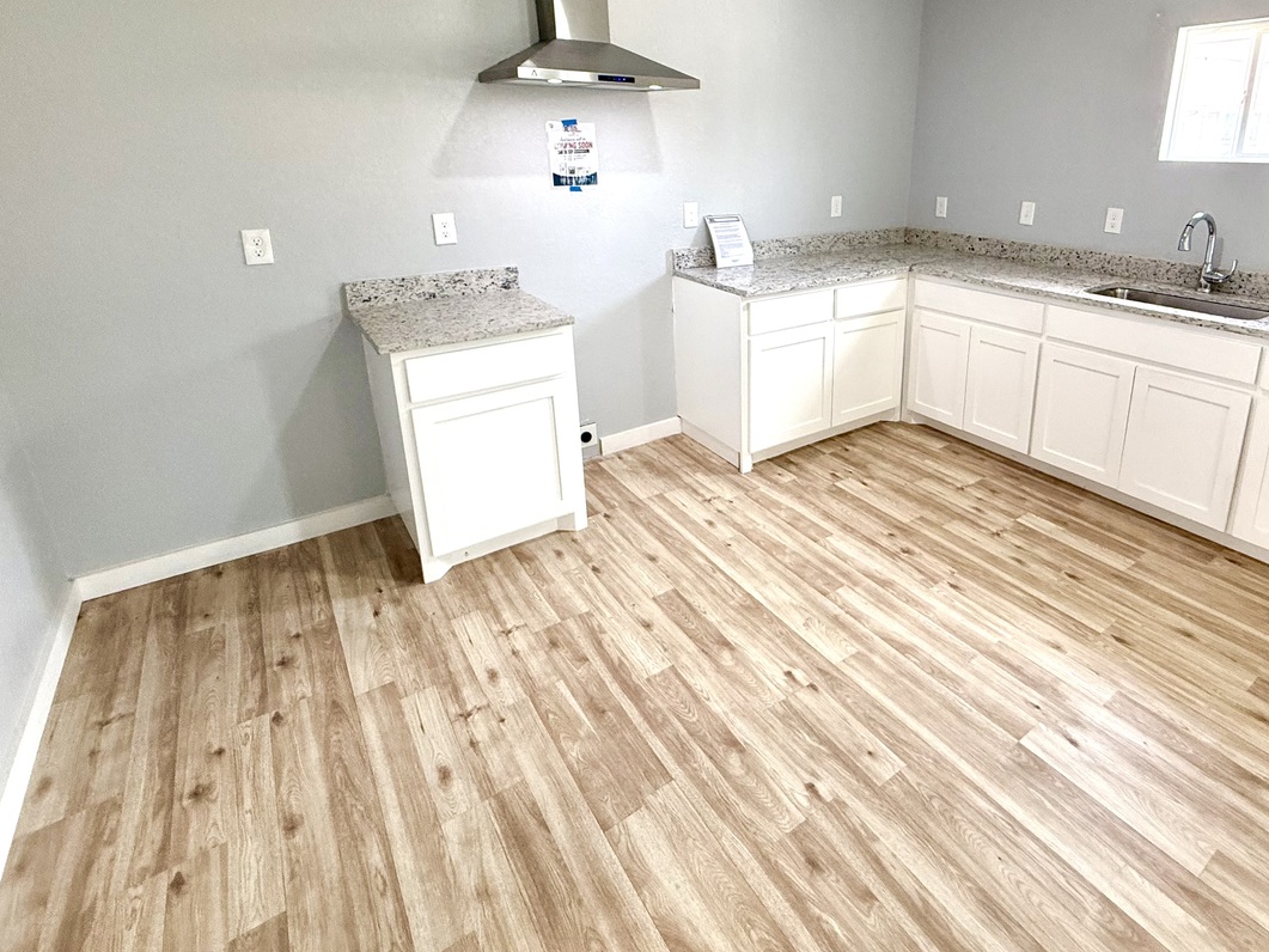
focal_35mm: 19
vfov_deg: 67.1
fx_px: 697
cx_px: 793
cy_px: 330
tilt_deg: -14.9
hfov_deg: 83.0
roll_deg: -1.0
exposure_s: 1/120
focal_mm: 2.22
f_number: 2.2
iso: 250
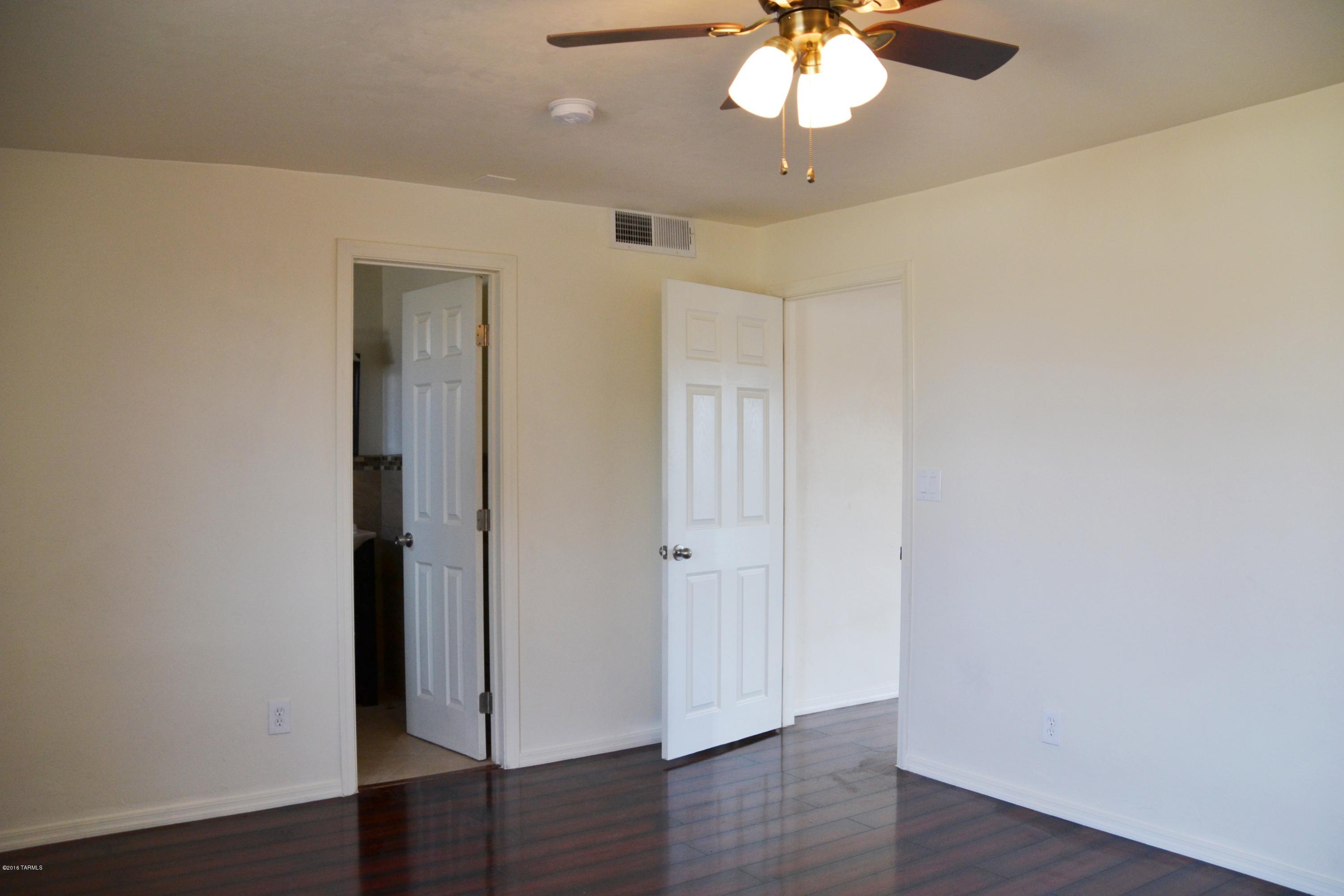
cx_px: 672
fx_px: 1008
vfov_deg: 47.9
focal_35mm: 27
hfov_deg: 67.4
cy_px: 448
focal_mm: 18
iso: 400
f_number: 5
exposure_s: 1/100
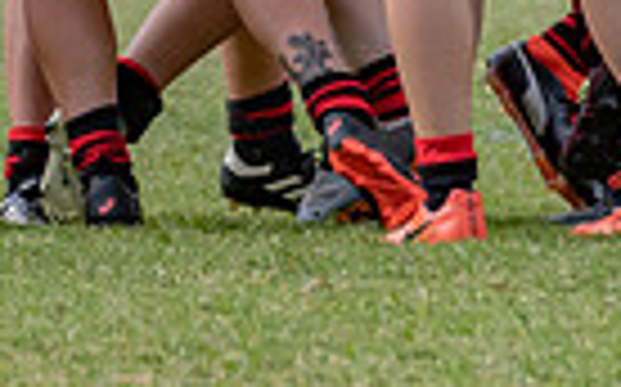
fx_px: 28021
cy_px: -313
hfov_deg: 1.3
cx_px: -50
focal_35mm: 1657
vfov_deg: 0.8
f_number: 6.3
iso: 800
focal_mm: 250
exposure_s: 1/1250
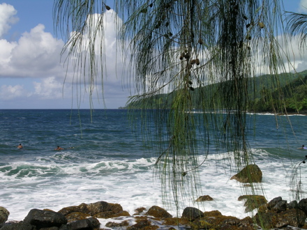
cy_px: 115
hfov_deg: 38.2
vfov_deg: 29.1
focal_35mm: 50
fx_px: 443
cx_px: 154
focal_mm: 10.3
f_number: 7.6
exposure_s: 1/328
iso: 50
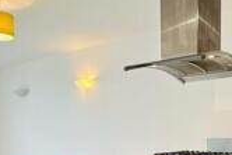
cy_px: 140
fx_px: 329
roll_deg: -0.1
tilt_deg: -1.6
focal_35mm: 51
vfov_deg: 25.7
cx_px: 104
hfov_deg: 38.8
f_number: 2.2
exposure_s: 1/100
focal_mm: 2.22
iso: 125
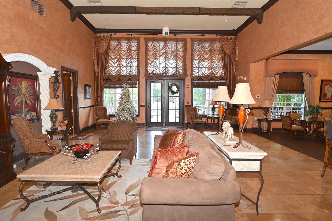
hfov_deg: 85.4
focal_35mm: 20
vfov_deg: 63.2
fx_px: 180
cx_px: 166
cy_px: 110
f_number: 4
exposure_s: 1/60
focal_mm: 19.5
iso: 250
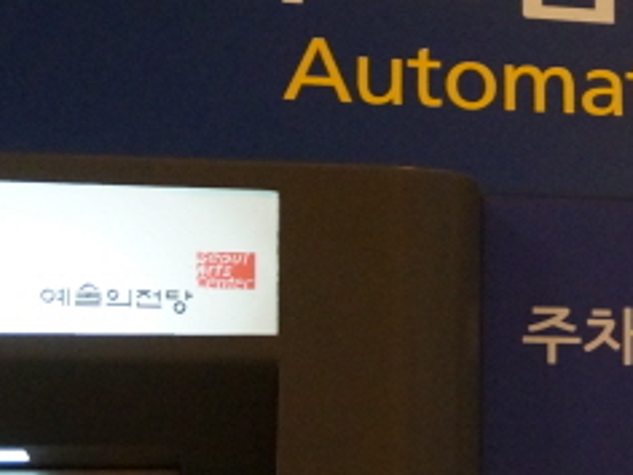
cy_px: 386
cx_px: 941
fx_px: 2085
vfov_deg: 12.9
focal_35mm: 114
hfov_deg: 15.9
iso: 3200
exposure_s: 1/60
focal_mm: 22
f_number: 4
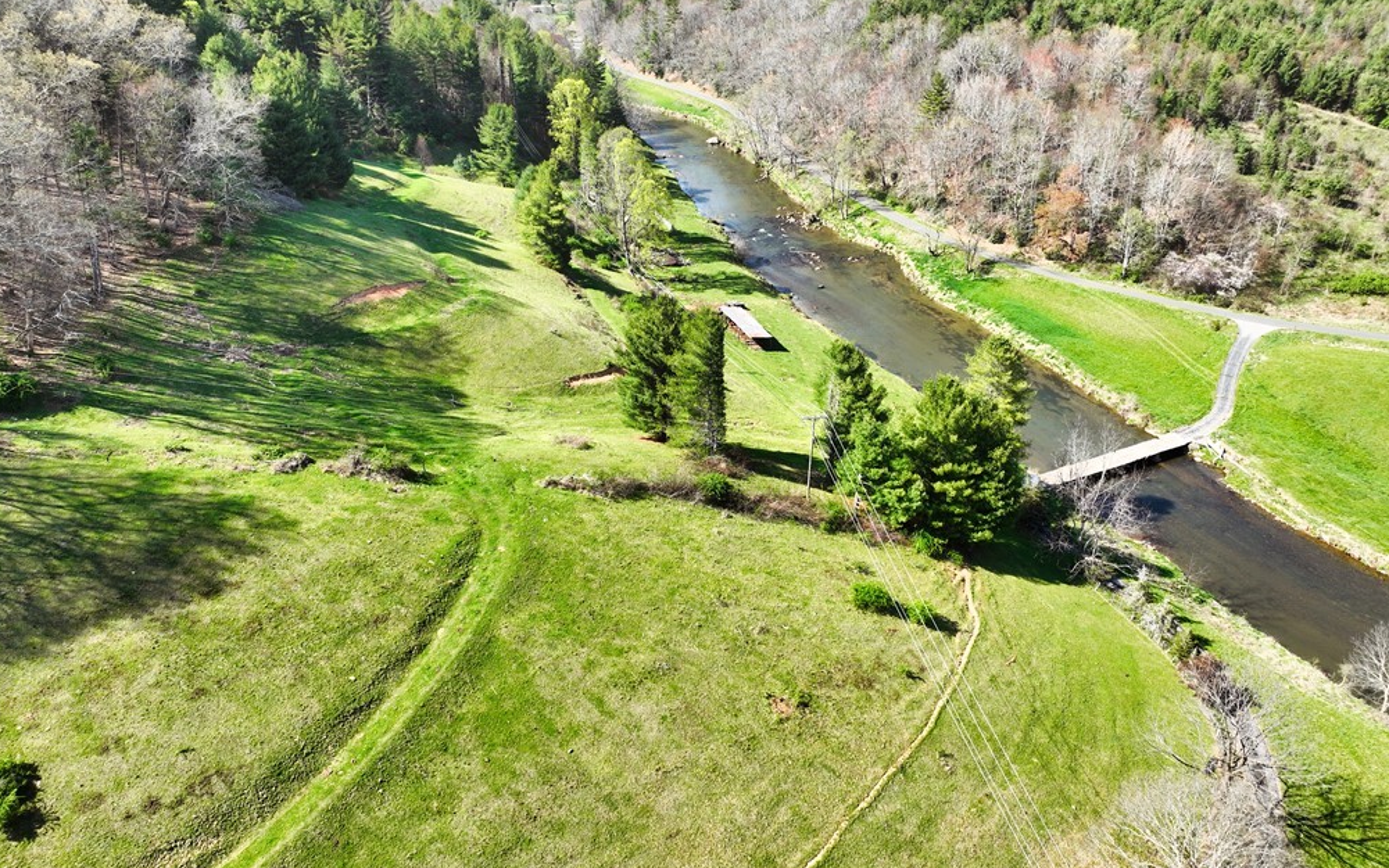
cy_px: 388
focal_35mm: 26
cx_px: 684
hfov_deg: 70.4
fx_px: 984
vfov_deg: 47.5
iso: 130
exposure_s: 1/1000
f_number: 2.8
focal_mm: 12.29
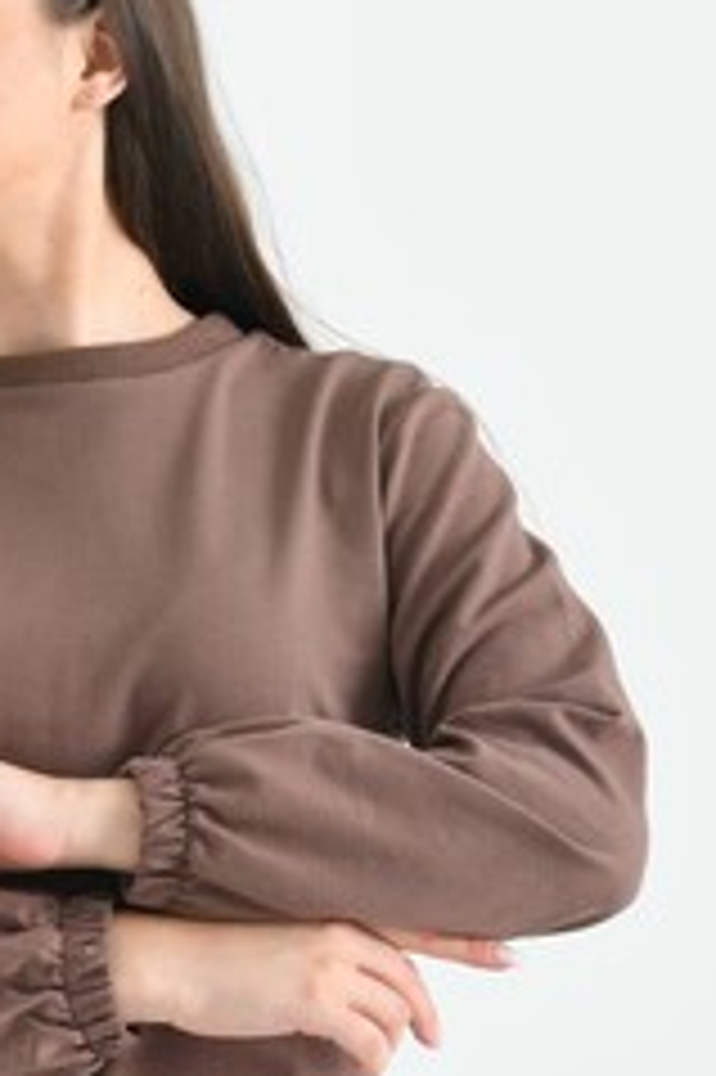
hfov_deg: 3.5
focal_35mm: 395
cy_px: 702
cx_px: 252
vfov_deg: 5.2
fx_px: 11800
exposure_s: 1/125
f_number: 5.6
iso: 100
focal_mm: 175
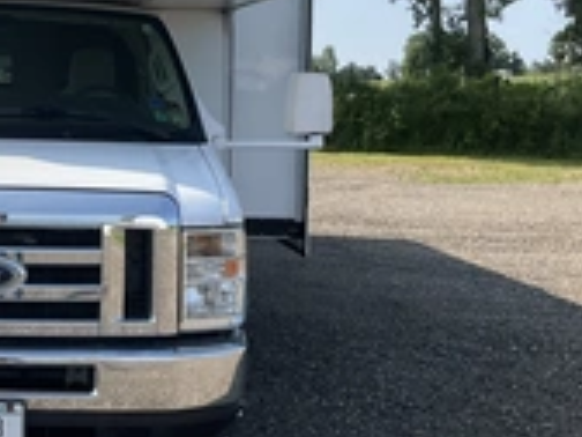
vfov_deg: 21.1
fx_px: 1160
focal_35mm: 69
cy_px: 114
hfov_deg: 27.0
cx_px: 35
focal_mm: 3
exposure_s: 1/1675
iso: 25
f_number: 1.8
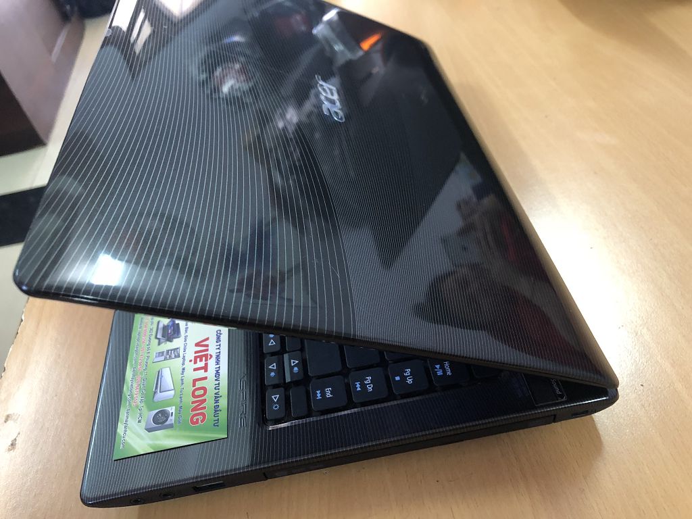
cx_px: 346
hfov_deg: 63.4
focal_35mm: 28
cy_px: 260
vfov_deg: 49.7
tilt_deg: -45.7
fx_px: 560
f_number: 1.8
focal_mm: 3.99
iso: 100
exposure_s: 1/11
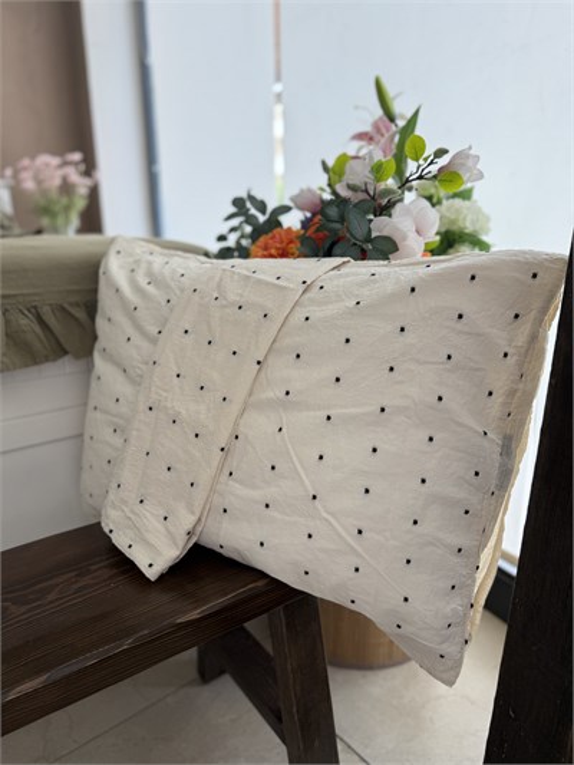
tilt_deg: -14.8
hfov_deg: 56.8
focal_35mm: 24
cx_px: 287
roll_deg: +0.4
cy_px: 382
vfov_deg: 71.6
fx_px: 530
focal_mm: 6.76
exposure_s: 1/121
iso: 100
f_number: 1.78
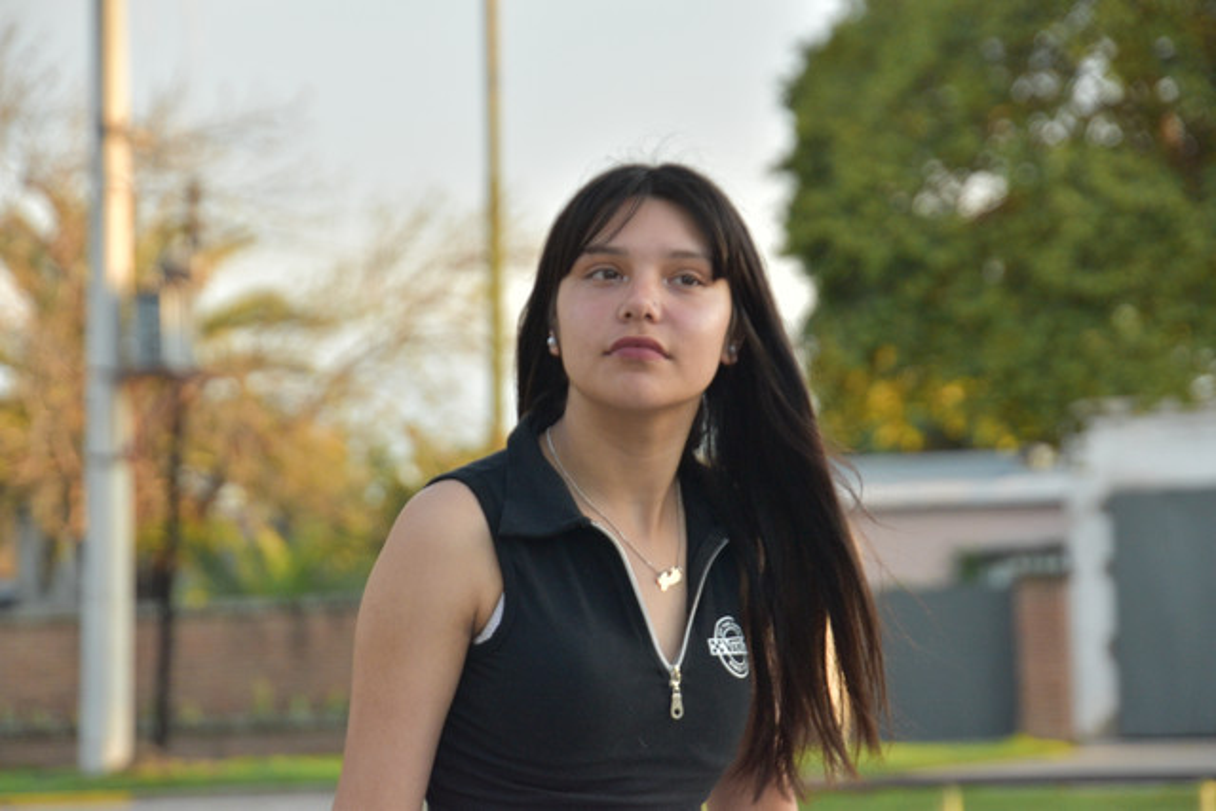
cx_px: 608
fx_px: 4662
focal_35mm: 138
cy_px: 406
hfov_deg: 14.9
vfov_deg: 9.9
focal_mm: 92
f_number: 5.6
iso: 1000
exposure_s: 1/500
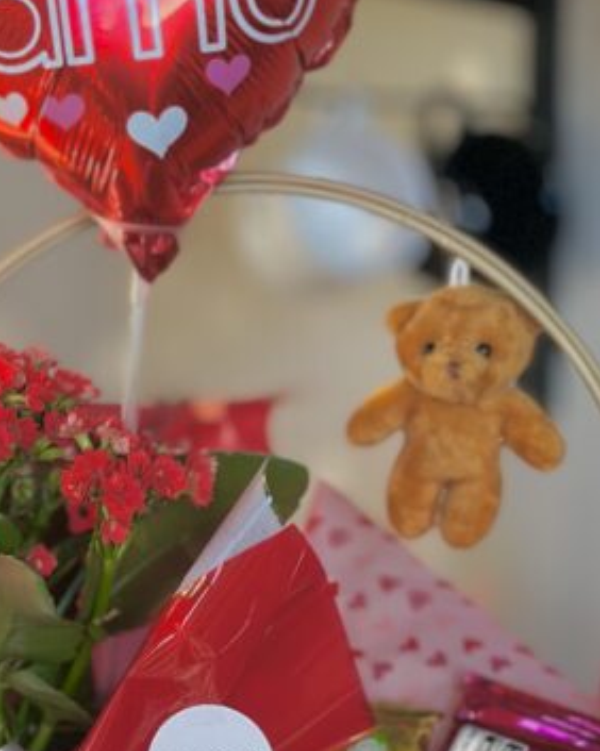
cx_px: 160
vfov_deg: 14.2
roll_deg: -0.5
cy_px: 387
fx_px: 3021
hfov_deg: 11.3
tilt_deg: -8.9
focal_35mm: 136
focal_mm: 6.86
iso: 80
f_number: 1.78
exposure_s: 1/222
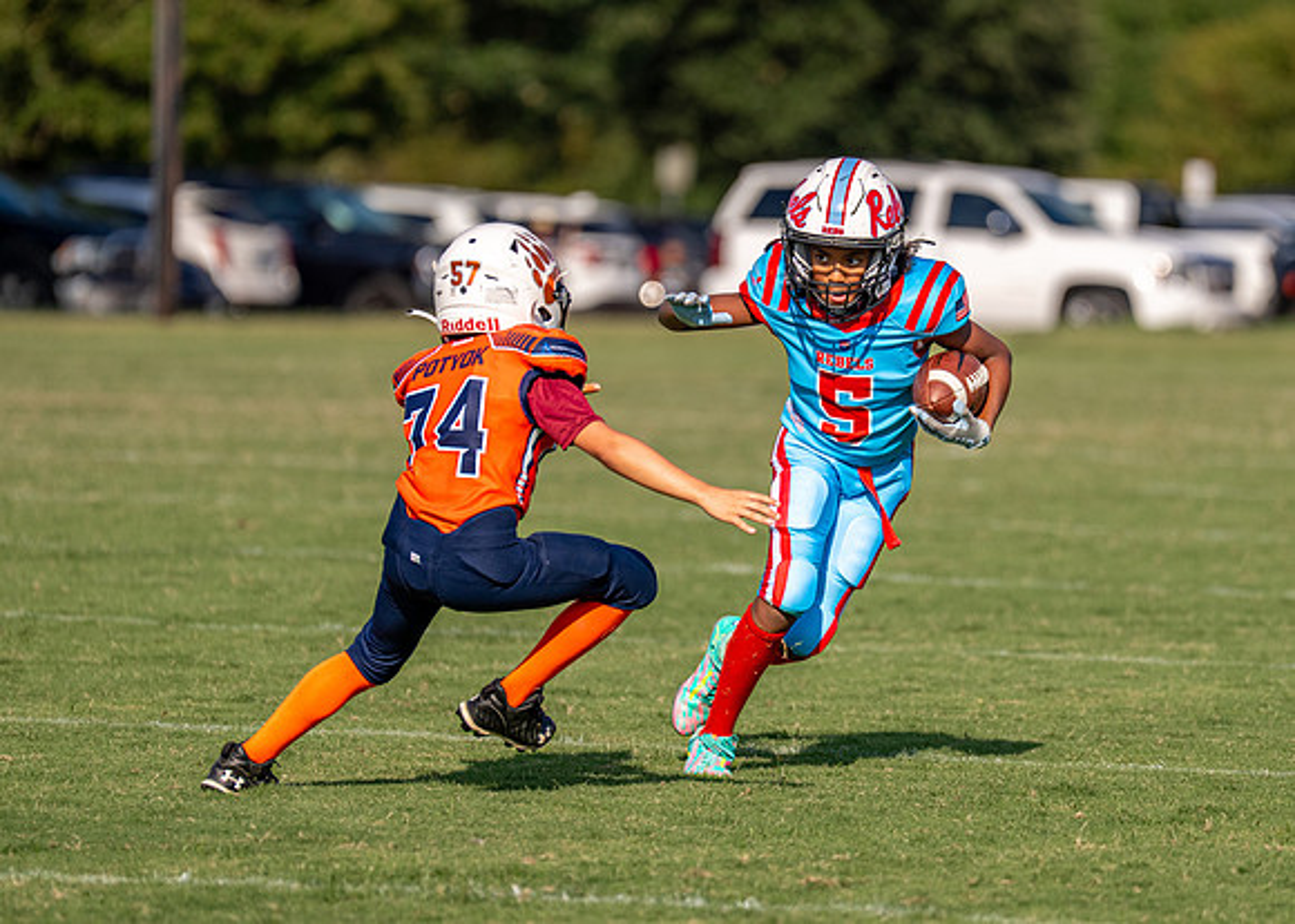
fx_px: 11855
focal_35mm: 322
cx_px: 800
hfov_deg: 6.3
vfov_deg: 4.5
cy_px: 465
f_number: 2.8
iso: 160
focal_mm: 200
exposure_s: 1/5000
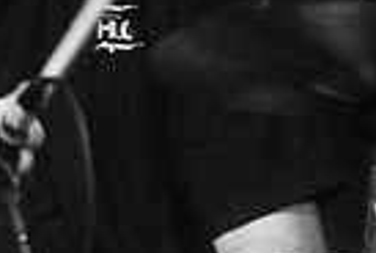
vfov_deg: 4.7
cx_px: -206
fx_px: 3098
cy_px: -56
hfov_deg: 6.8
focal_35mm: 296
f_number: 3.2
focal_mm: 70
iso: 3200
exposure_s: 1/100
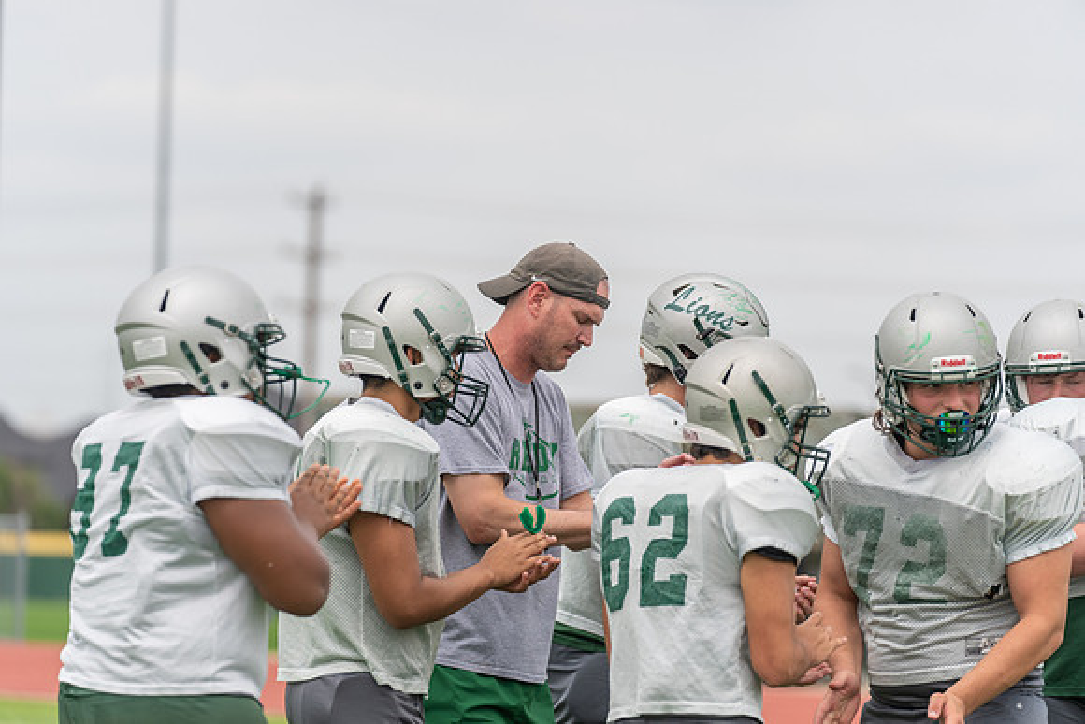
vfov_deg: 7.4
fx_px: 5607
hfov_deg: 11.1
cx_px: 542
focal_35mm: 186
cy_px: 362
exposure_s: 1/1250
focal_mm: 186
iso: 160
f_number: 3.5
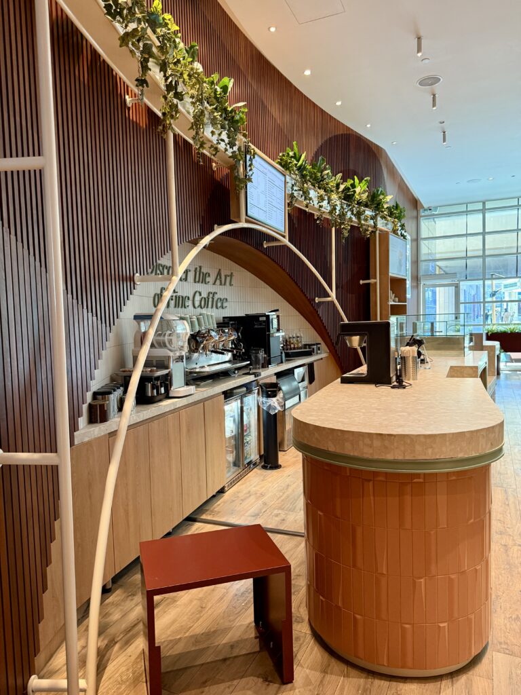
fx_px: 482
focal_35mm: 24
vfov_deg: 71.6
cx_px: 260
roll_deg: +1.4
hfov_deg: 56.8
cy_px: 348
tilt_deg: -3.8
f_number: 1.78
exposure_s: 1/60
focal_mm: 6.76
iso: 320
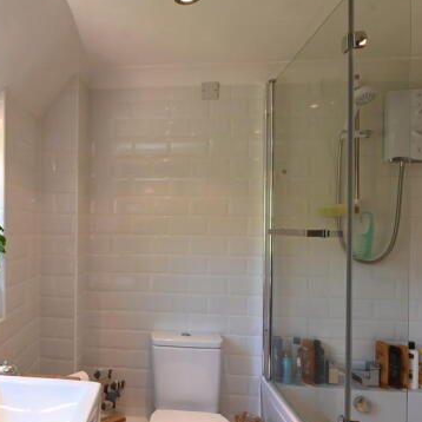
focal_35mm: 28
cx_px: 107
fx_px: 386
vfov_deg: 57.2
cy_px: 226
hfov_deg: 54.7
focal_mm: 18
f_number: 11
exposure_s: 1/6
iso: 320
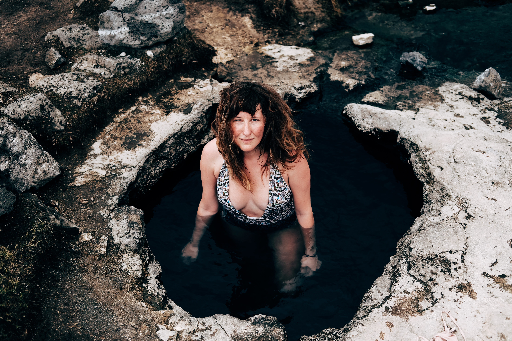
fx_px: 754
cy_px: 170
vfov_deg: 25.5
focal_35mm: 53
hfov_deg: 37.5
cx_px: 256
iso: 200
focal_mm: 35
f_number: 2.5
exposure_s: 1/1250
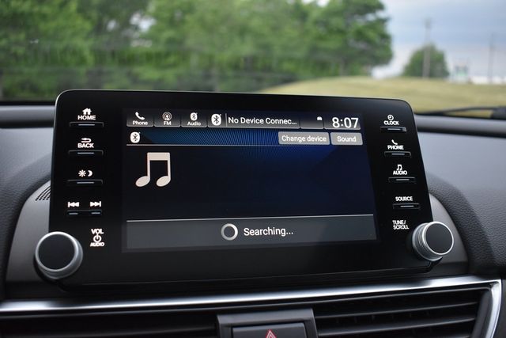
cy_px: 169
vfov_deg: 35.5
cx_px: 253
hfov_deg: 51.3
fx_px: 527
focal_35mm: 38
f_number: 4
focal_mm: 25
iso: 1600
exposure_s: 1/125
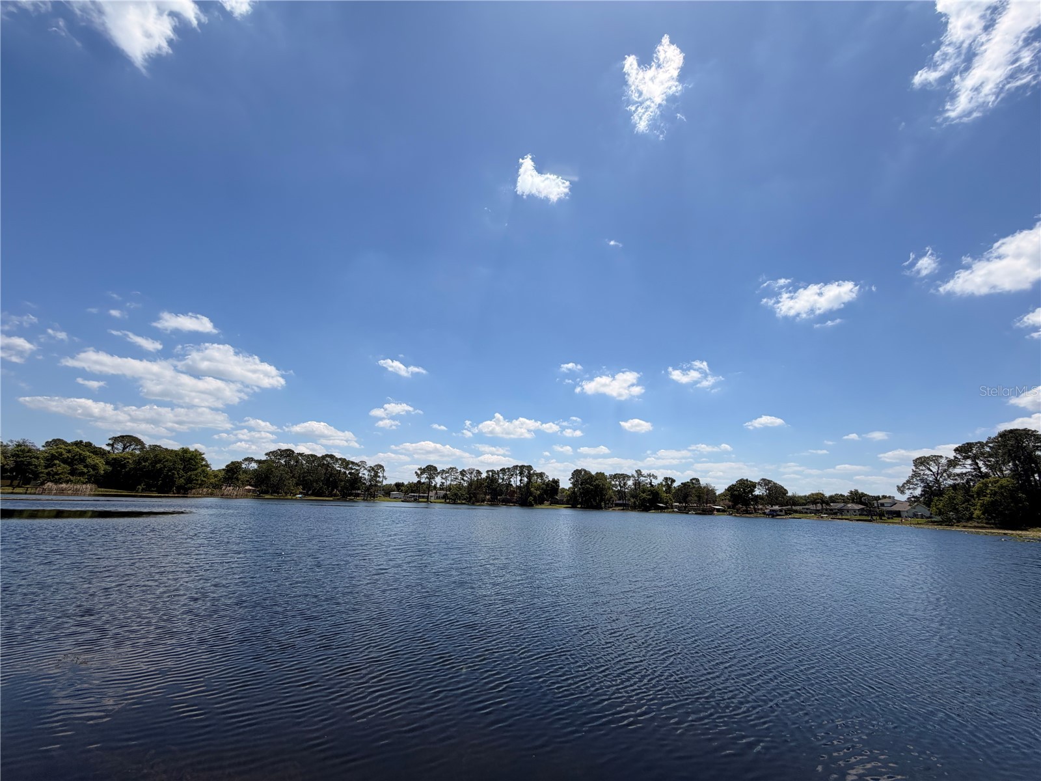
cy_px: 390
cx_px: 520
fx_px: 421
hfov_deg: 102.1
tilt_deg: +13.7
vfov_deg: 85.7
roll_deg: -1.2
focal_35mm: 14
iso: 20
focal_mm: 2.22
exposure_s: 1/1534
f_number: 2.2
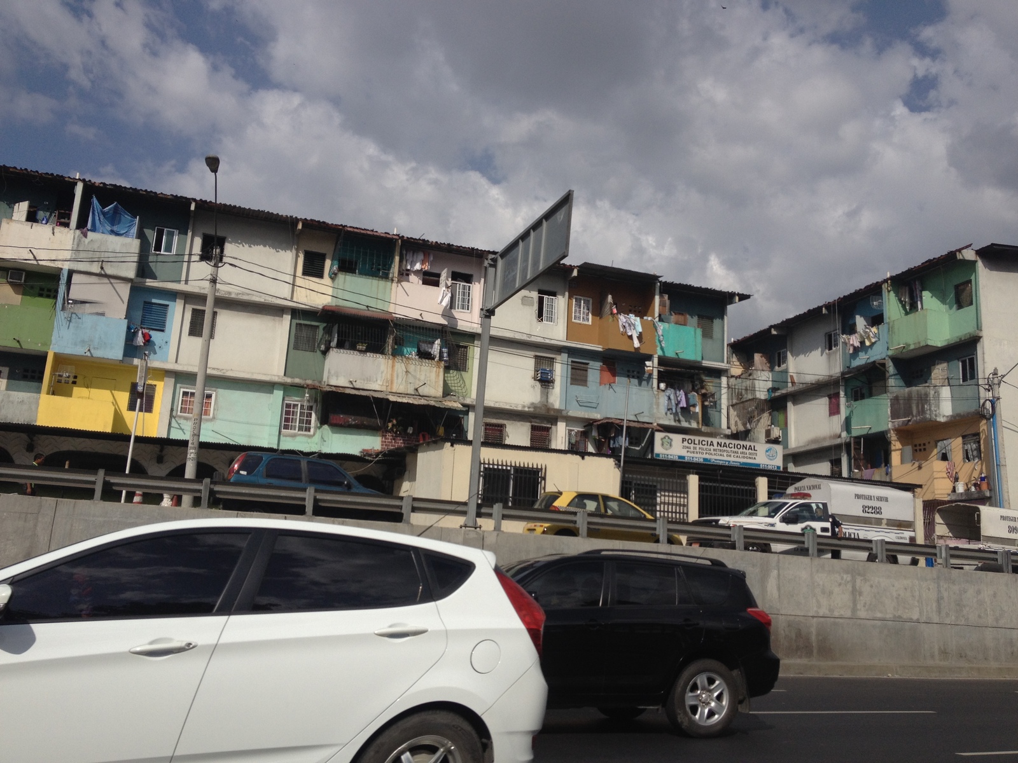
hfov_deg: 52.6
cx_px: 509
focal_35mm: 35
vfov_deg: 40.7
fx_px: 1029
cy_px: 382
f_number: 2.4
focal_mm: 4.28
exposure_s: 1/3247
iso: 50
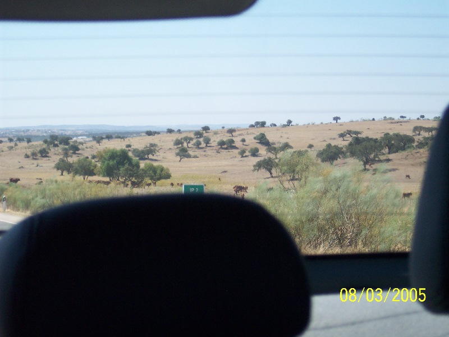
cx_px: 224
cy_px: 168
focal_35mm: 114
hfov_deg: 17.3
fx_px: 1479
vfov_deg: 13.0
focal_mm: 24
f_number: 4.8
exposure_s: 1/500
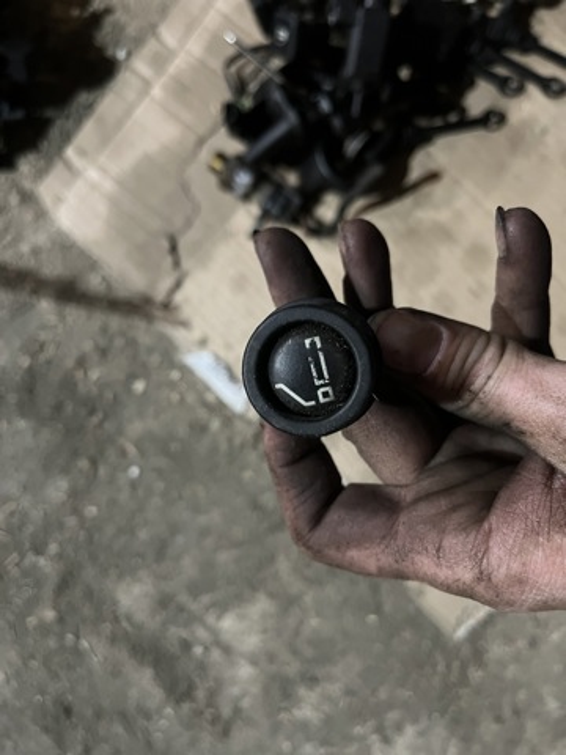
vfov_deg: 67.3
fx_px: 567
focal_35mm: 26
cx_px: 283
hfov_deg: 53.1
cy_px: 378
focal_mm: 5.1
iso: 640
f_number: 1.6
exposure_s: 1/25
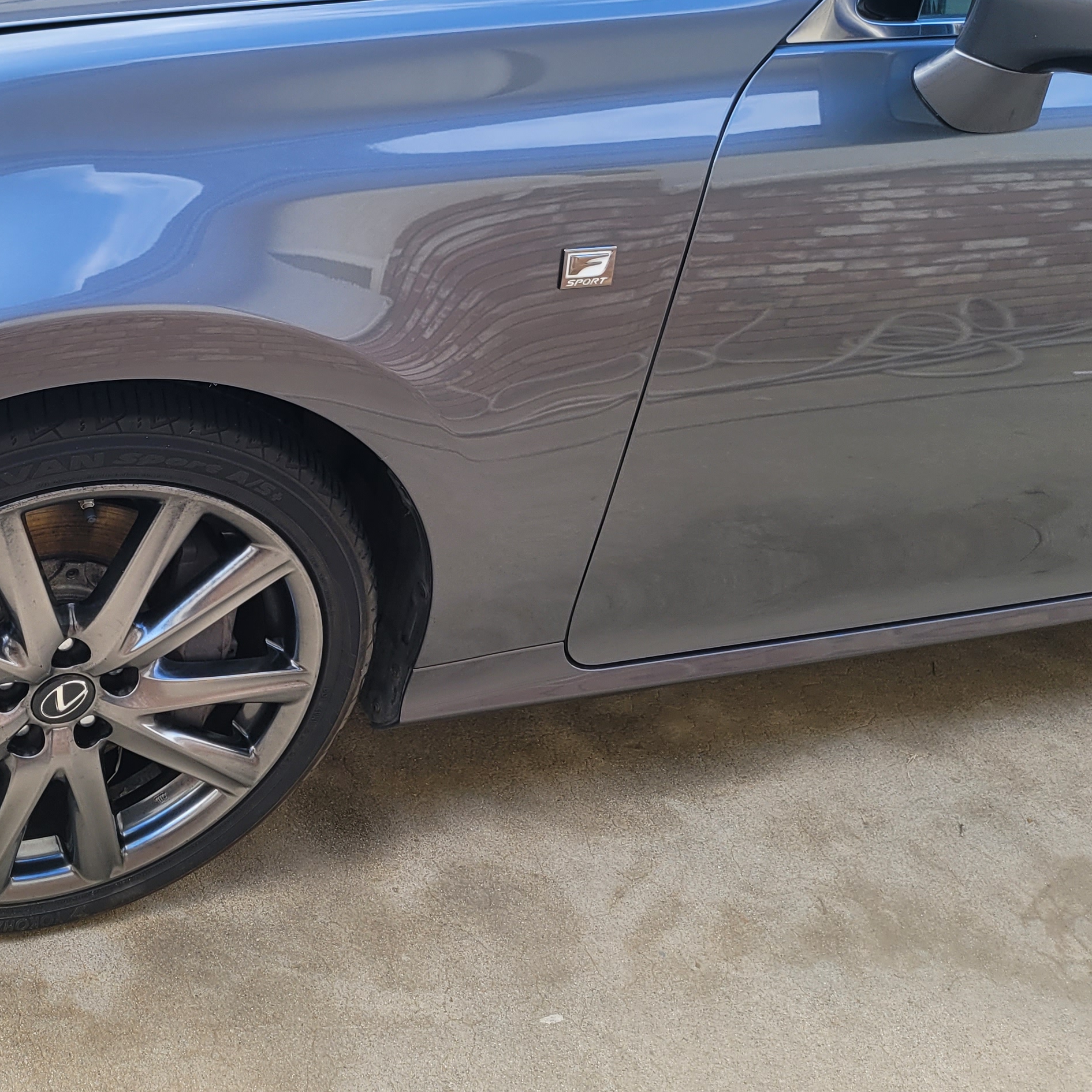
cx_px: 170
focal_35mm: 49
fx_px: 1749
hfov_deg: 33.4
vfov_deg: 34.6
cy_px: 487
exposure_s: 1/194
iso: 40
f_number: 1.8
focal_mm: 5
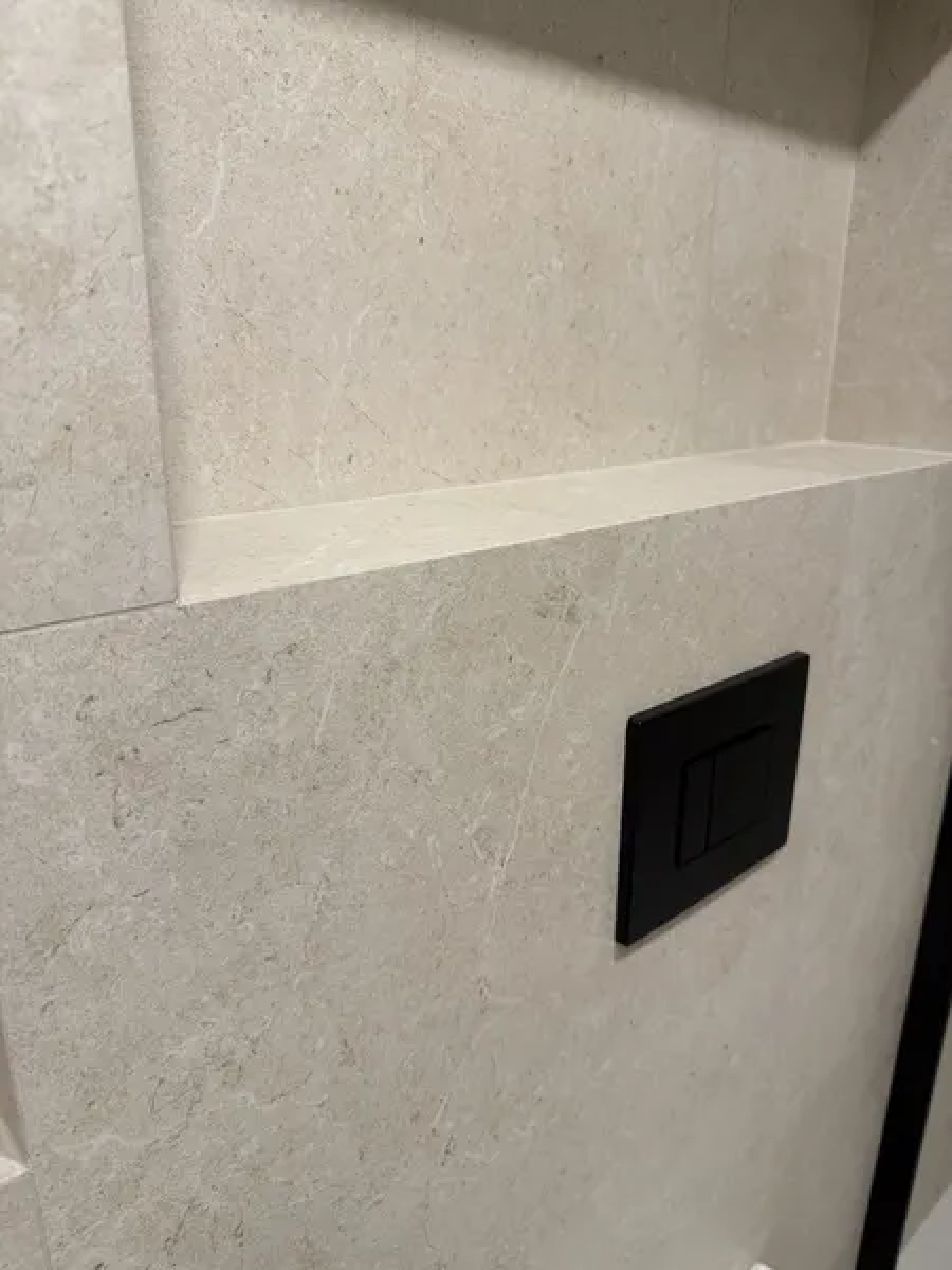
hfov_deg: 56.8
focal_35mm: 24
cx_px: 476
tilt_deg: -17.3
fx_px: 880
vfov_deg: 71.6
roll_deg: -0.5
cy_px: 635
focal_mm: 6.76
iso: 160
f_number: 1.78
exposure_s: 1/100
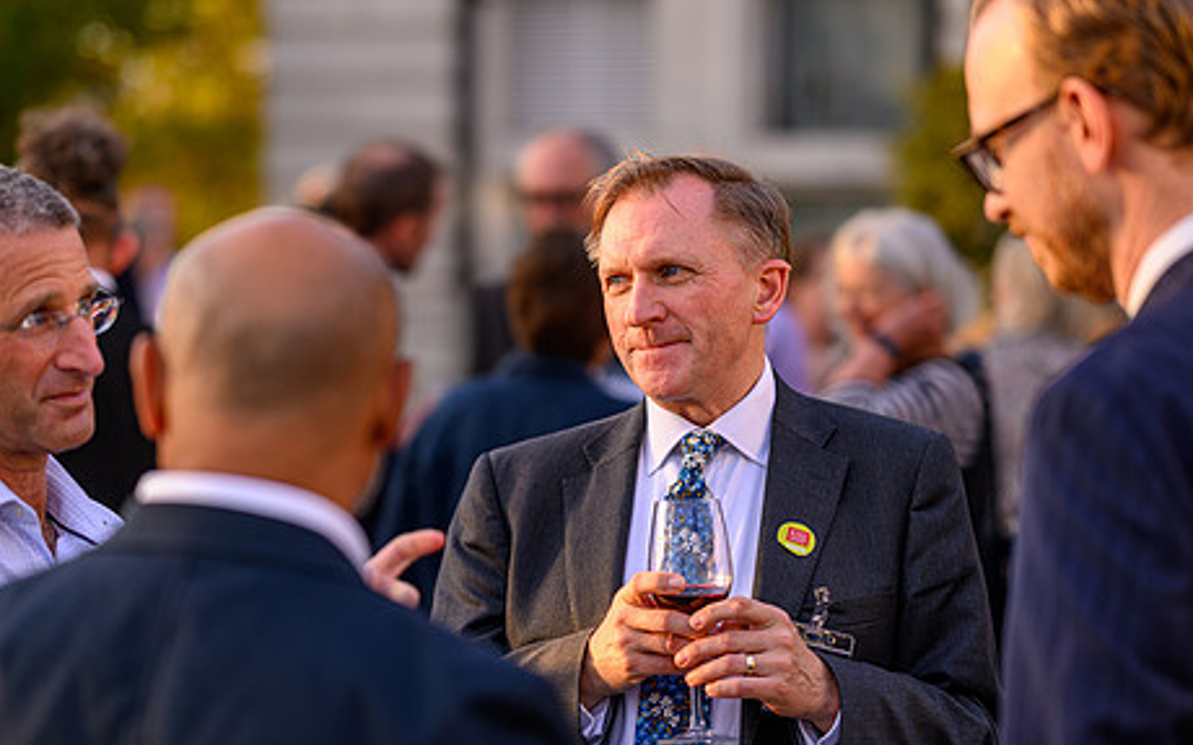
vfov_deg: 11.8
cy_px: 391
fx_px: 3607
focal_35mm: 111
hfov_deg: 18.8
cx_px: 495
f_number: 1.8
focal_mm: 85
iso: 64
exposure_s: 1/250
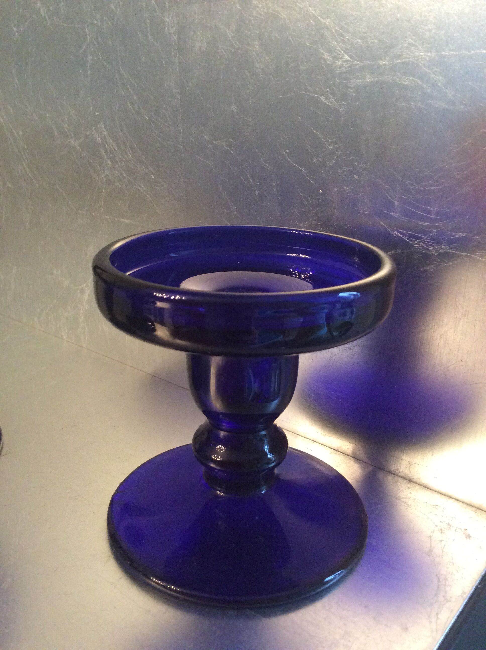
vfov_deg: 56.9
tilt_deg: -19.8
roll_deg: -1.1
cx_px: 243
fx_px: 601
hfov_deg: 44.1
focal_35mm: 32
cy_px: 325
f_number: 2.4
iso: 250
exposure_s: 1/17
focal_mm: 3.3
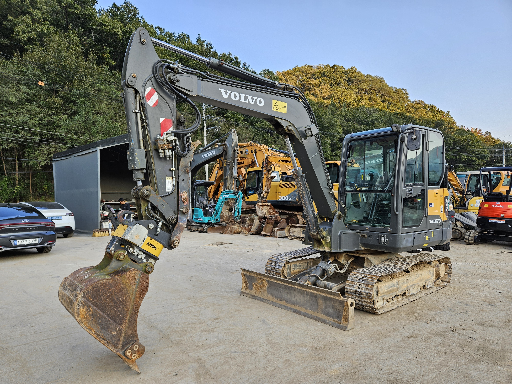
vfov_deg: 58.9
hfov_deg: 73.9
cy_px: 192
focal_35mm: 23
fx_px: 340
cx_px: 256
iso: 25
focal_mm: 5.4
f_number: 1.8
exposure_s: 1/180
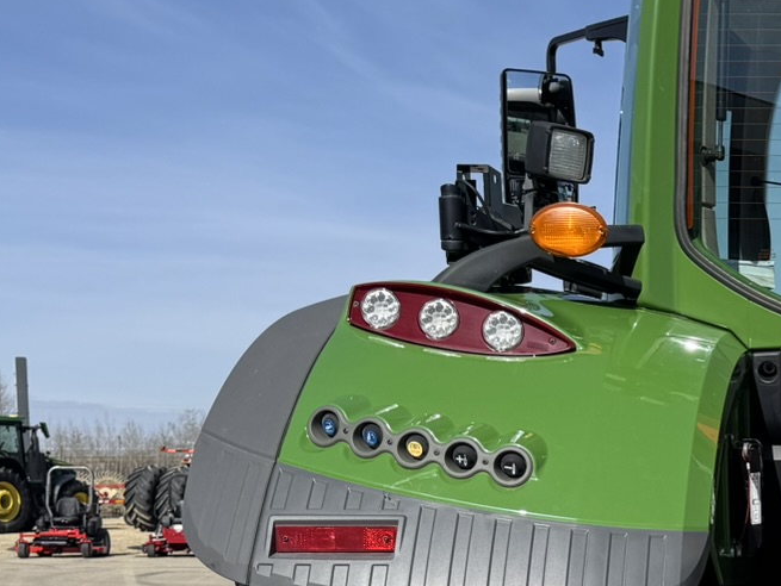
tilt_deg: -5.2
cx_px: 1022
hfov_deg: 23.0
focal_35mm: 75
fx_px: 1693
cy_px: 615
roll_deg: +0.6
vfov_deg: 19.0
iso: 80
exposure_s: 1/4608
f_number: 1.78
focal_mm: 6.76
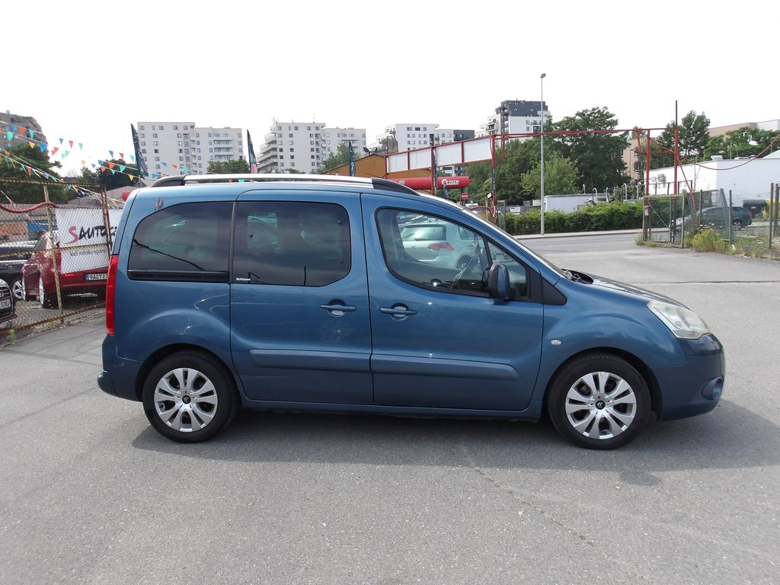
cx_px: 390
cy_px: 292
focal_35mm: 27
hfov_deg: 65.3
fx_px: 608
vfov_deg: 51.4
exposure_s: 1/607
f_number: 3
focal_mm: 4.9
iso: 100
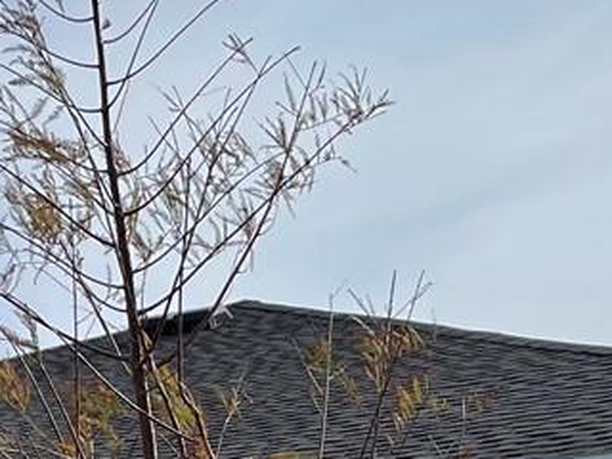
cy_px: 882
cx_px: 237
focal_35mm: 130
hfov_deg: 15.2
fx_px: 2298
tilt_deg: +1.8
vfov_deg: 10.6
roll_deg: +0.9
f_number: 1.6
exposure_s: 1/4831
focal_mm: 4.2
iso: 32
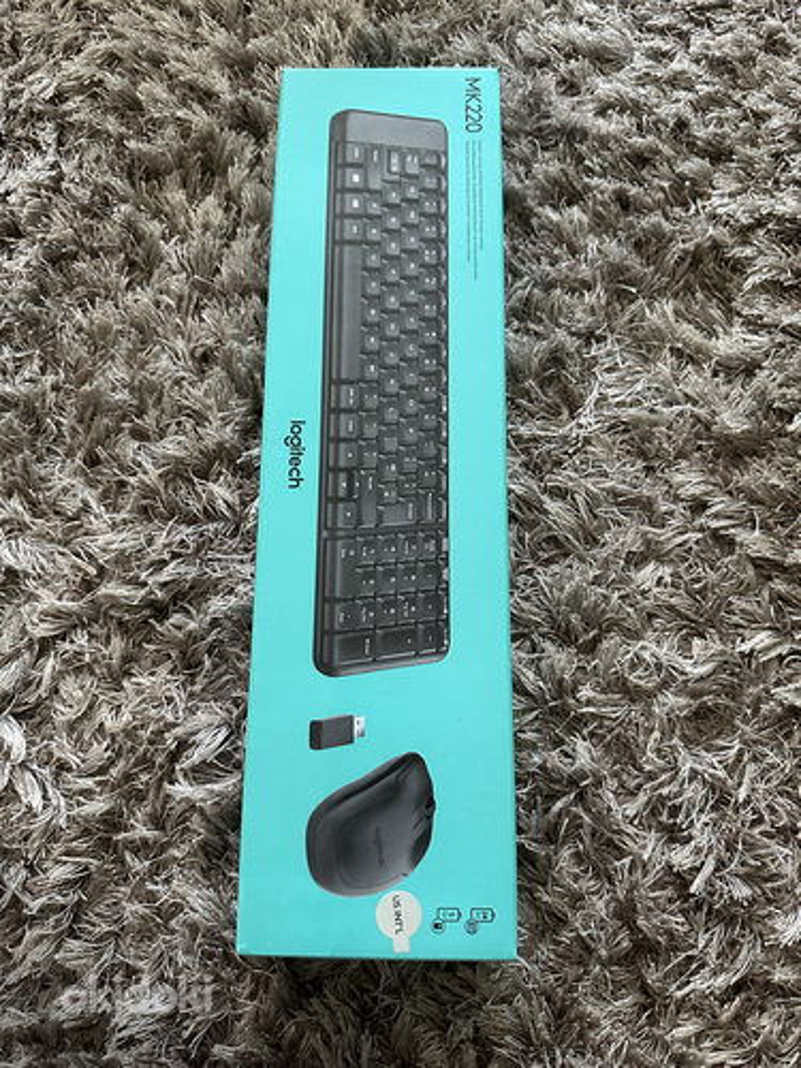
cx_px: 400
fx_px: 740
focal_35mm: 24
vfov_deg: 71.6
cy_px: 534
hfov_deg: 56.8
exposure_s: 1/60
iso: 800
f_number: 1.78
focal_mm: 6.86
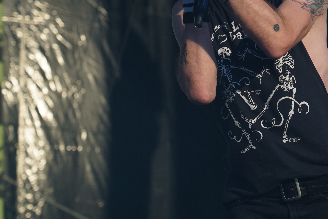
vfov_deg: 6.2
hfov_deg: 9.2
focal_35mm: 222
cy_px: 23
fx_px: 2023
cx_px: 263
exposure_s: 1/320
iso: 100
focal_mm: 105
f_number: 6.3
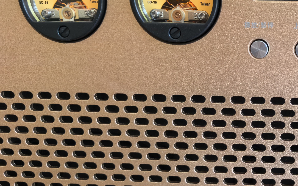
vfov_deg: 23.5
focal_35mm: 55
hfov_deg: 33.3
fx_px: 447
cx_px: 309
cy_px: 119
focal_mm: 5.75
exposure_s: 1/100
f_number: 2
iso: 64
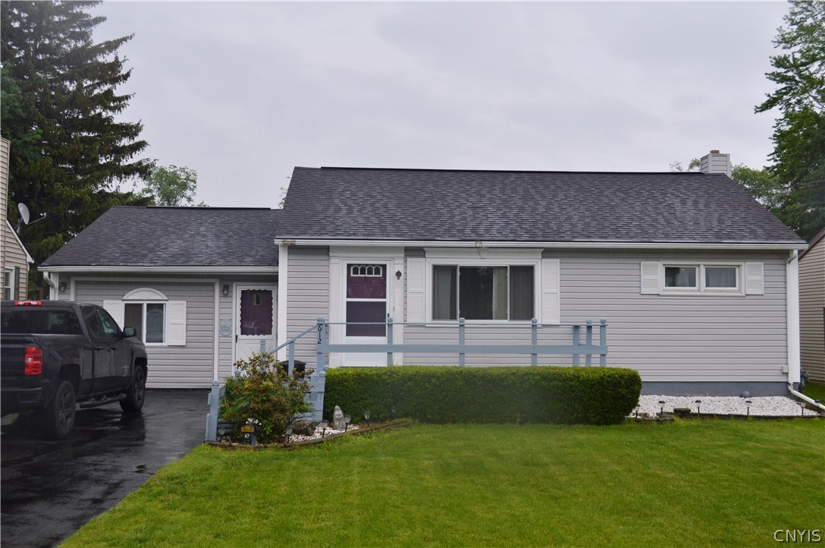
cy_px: 274
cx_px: 412
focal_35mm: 39
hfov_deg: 49.6
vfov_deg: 34.1
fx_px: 893
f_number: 9
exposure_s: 1/125
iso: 400
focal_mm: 26
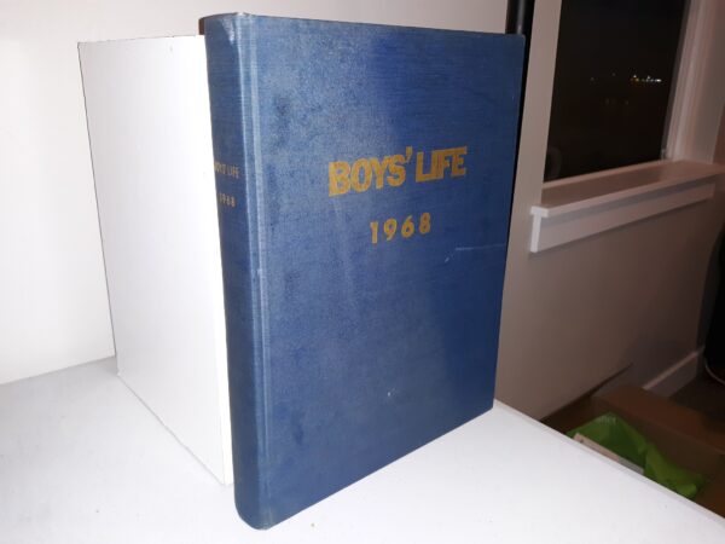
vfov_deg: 49.7
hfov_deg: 63.4
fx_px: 586
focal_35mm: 28
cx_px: 362
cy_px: 272
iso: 125
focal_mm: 3.7
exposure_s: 1/40
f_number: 1.7
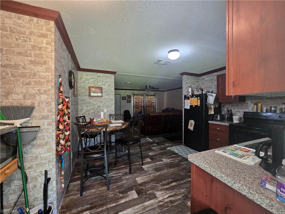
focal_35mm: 13
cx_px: 142
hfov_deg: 106.2
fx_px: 107
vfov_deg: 89.9
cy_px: 107
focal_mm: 2.2
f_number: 2.2
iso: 320
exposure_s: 1/60
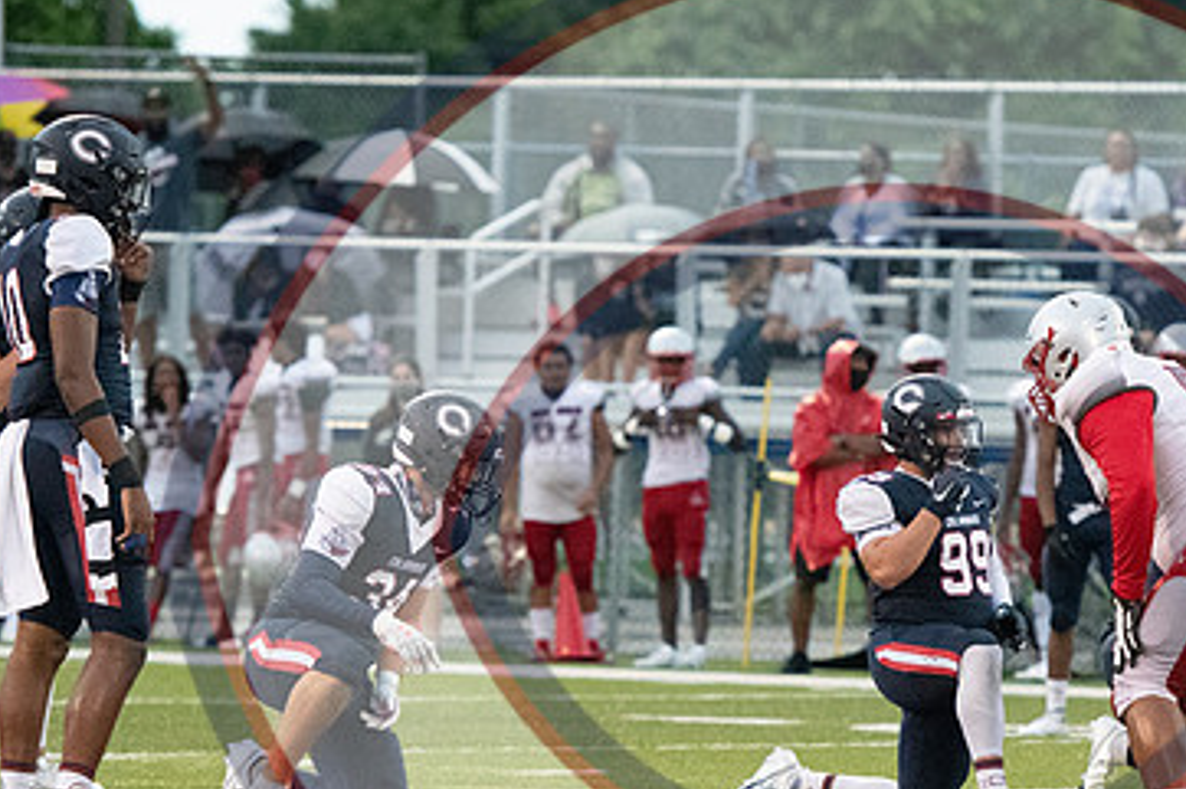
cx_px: 878
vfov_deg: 3.7
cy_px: 539
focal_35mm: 373
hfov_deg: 5.5
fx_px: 12282
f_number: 3.2
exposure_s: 1/2000
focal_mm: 155
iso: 12800
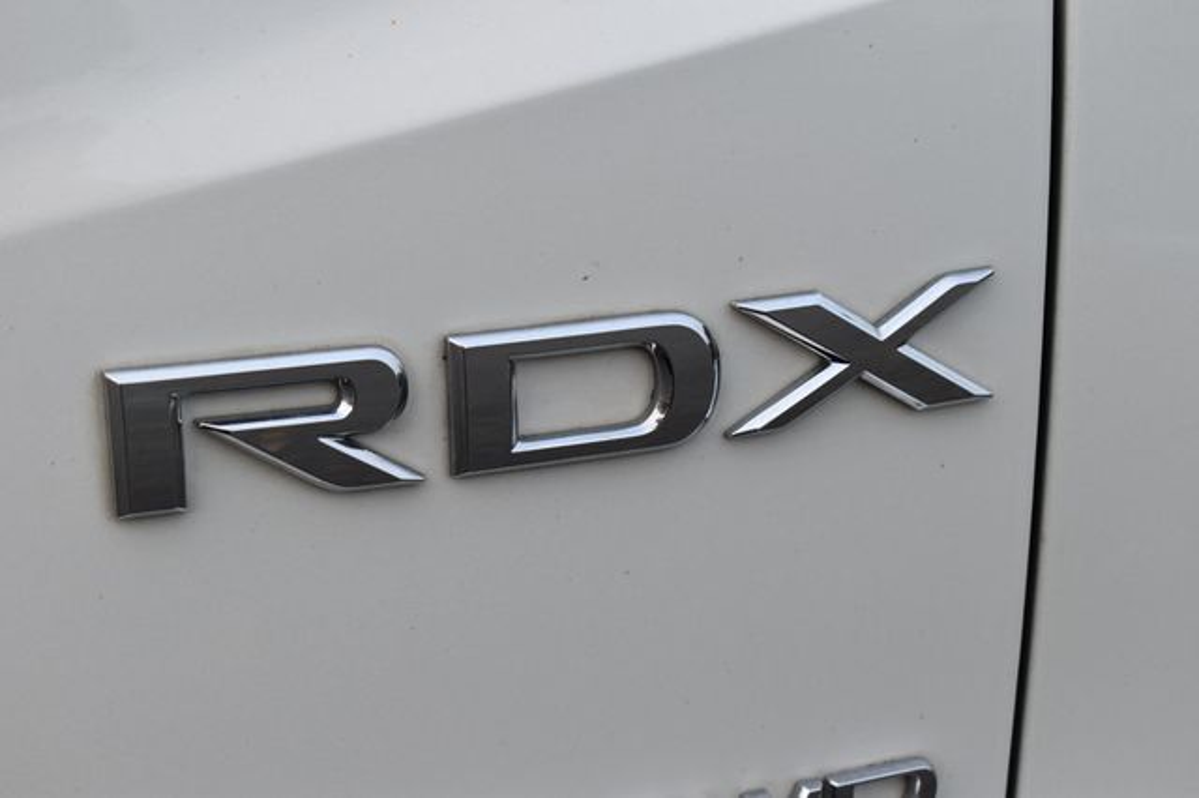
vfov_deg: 18.9
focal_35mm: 72
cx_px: 600
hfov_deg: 28.1
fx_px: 2397
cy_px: 399
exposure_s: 1/400
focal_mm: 48
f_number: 8
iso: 200
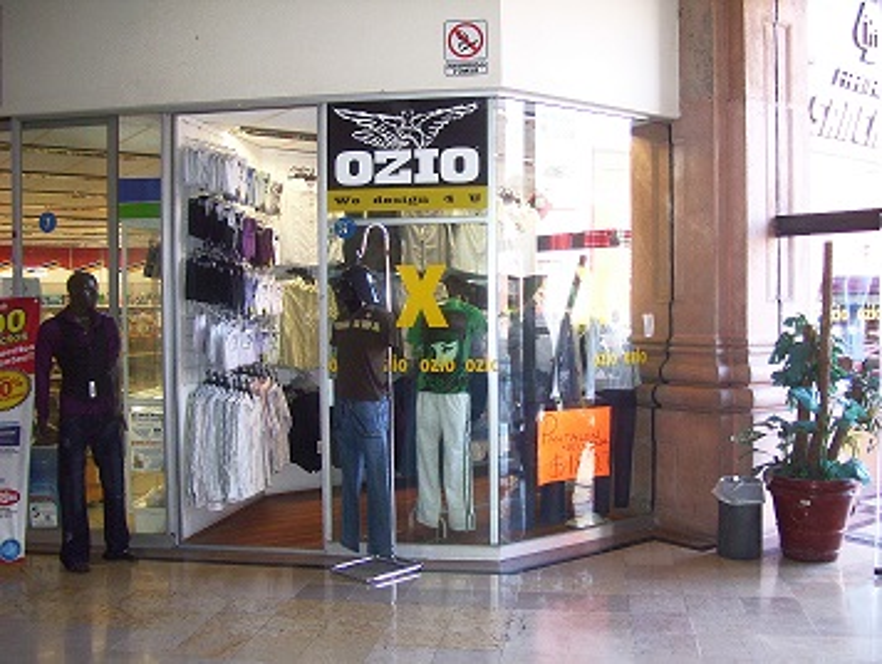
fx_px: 919
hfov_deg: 51.3
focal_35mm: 36
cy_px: 332
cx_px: 441
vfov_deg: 39.7
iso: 200
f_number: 2.7
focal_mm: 6
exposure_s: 1/60
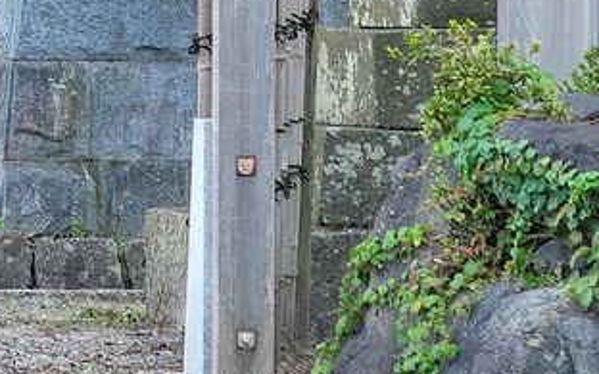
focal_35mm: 399
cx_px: -933
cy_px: -836
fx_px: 6514
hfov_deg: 5.1
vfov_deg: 3.2
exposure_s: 1/50
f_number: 10
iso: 200
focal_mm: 61
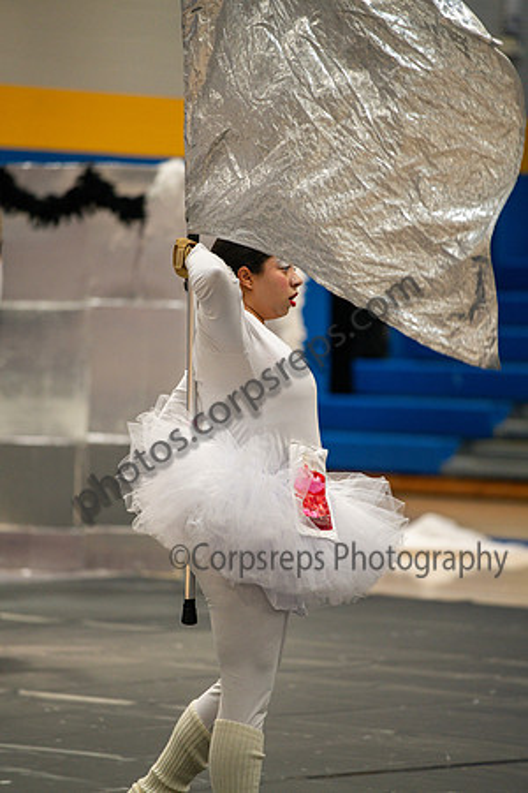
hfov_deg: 6.9
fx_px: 4400
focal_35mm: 200
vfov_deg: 10.3
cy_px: 396
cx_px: 264
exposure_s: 1/500
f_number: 4
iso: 2200
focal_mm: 200
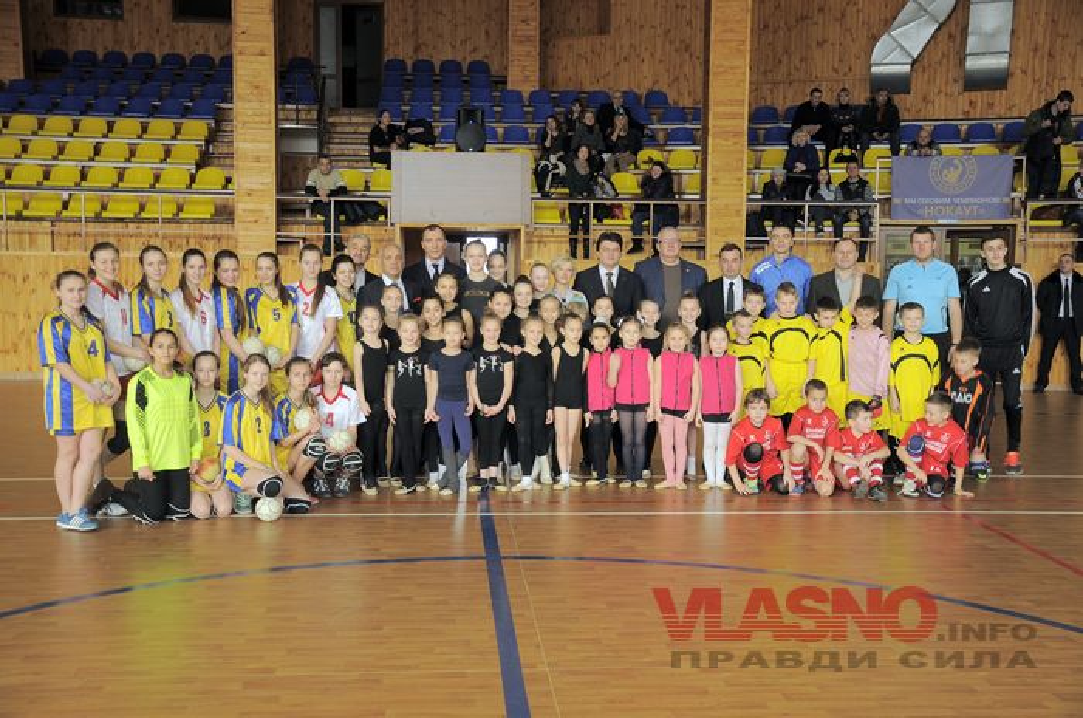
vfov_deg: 34.1
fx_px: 1171
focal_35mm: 39
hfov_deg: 49.6
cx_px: 542
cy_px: 359
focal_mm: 26
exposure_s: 1/30
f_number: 4
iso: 250
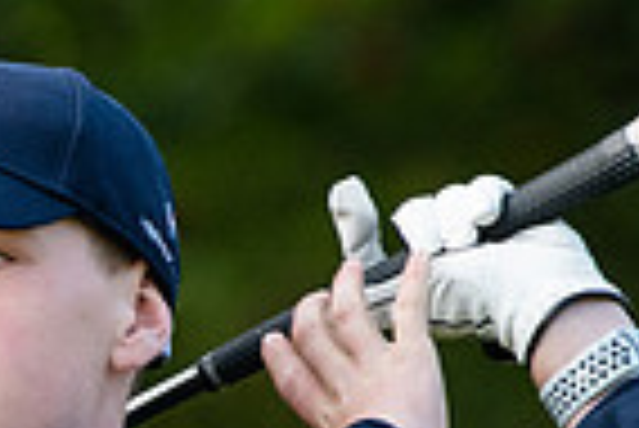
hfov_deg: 0.9
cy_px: 795
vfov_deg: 0.6
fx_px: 39089
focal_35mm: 2200
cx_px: -414
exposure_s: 1/1000
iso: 1250
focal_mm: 360
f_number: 6.3
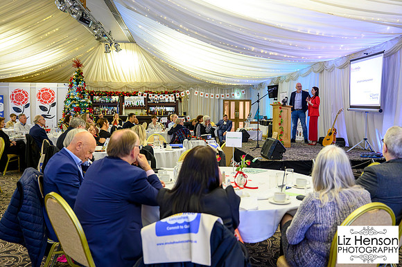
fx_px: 385
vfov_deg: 38.3
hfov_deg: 55.1
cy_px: 134
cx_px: 201
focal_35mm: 34
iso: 8000
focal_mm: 34.5
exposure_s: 1/100
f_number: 4
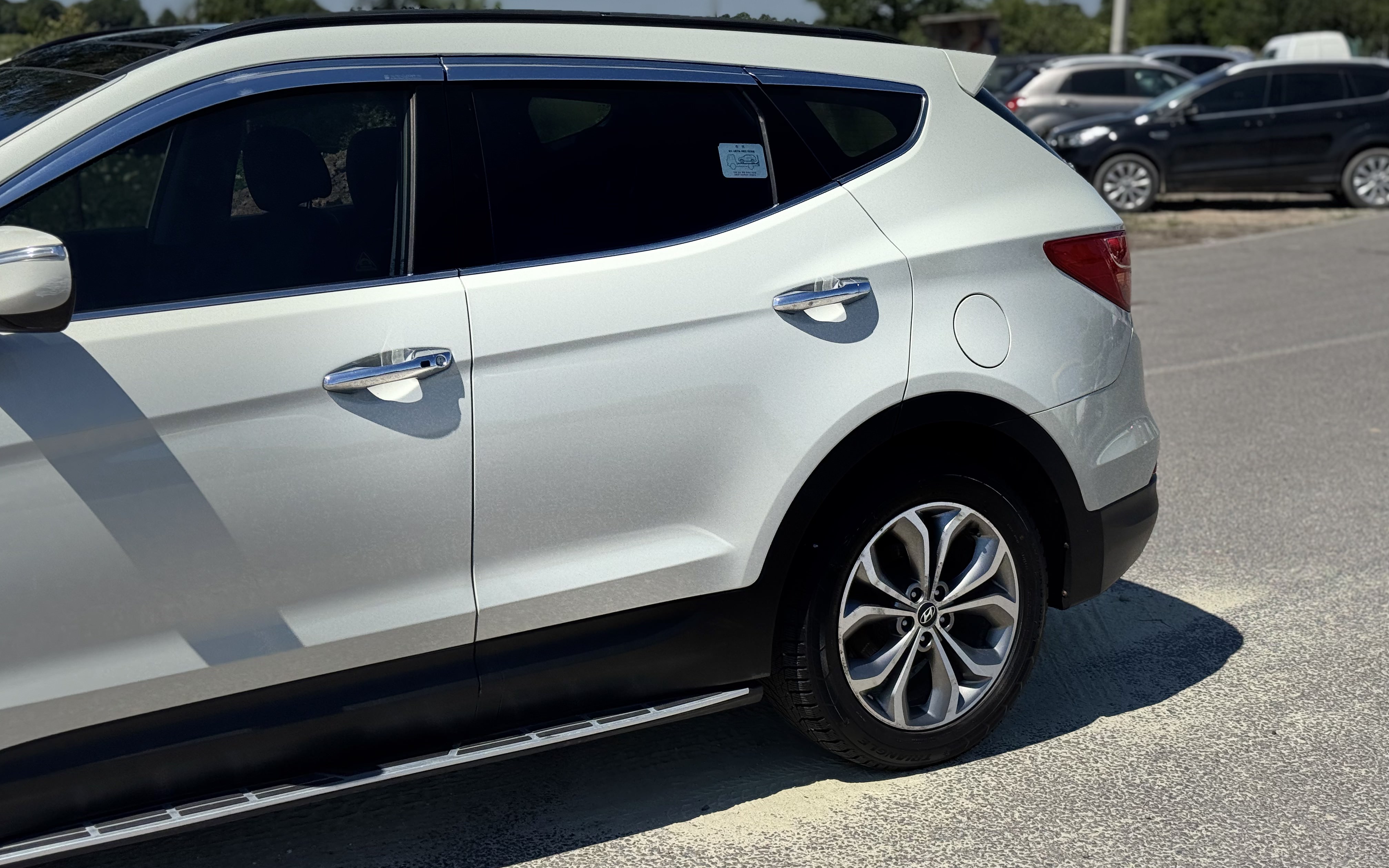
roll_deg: -0.2
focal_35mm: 51
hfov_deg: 39.6
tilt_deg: -9.0
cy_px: 372
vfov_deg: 25.3
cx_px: 696
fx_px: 1931
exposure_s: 1/12500
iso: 80
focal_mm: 6.76
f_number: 1.78
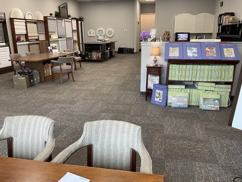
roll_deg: +0.1
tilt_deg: -16.3
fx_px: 203
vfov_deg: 48.2
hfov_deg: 61.7
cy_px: 91
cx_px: 121
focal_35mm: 29
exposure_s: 1/60
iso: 50
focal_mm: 3
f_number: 1.8
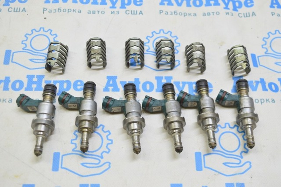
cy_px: 94
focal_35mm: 45
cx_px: 140
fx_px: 351
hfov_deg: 43.7
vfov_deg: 29.8
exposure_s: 1/20
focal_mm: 30
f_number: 5.6
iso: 400
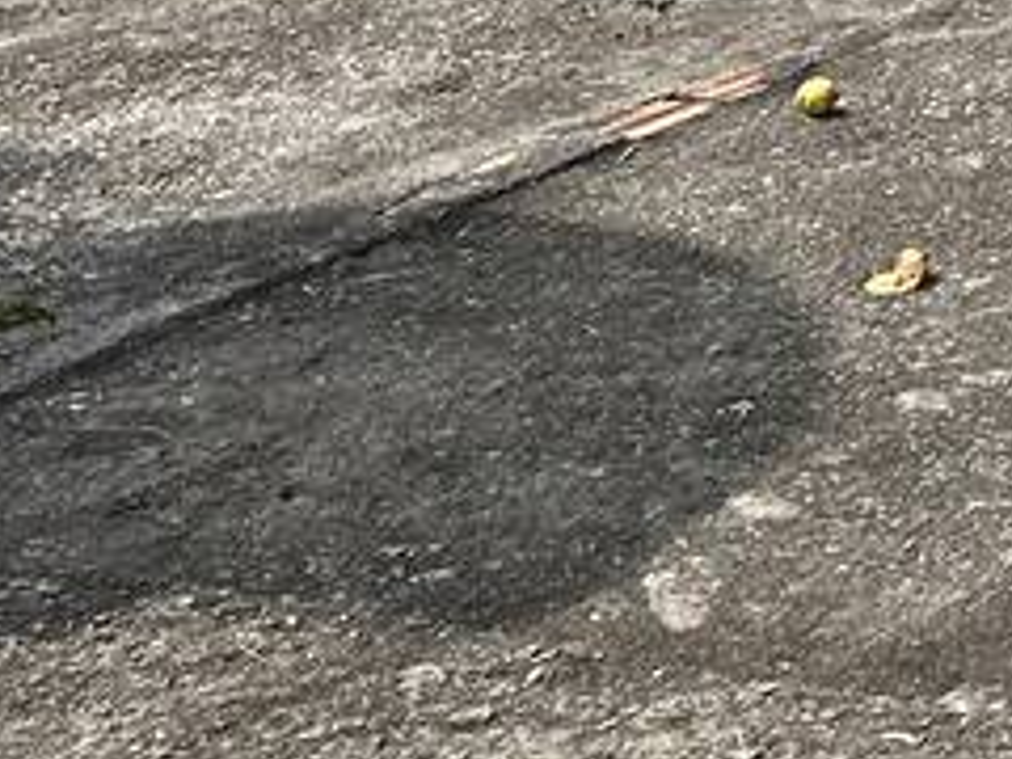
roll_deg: +1.8
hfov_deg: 10.8
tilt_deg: -14.7
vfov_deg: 9.3
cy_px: -384
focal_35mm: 156
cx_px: 2391
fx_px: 4561
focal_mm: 5.7
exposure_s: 1/1511
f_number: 1.5
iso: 50
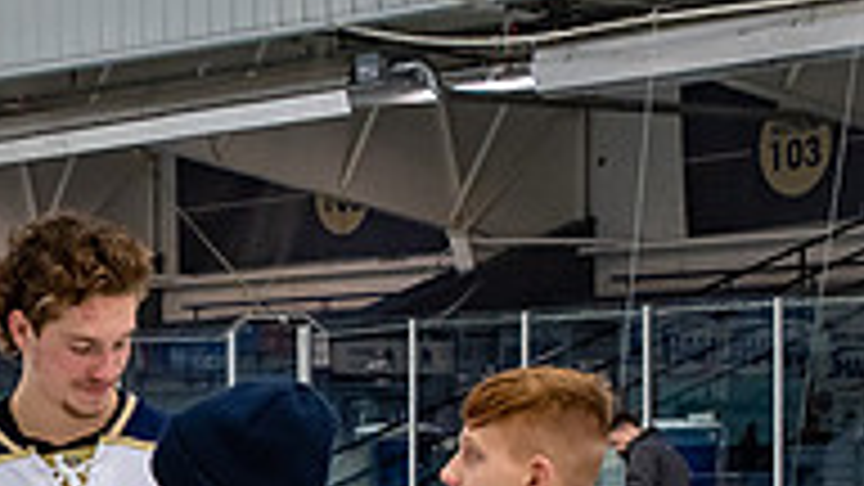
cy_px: 716
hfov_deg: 12.3
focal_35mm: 170
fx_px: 3895
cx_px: -218
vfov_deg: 7.0
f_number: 4.5
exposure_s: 1/250
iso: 400
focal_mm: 31
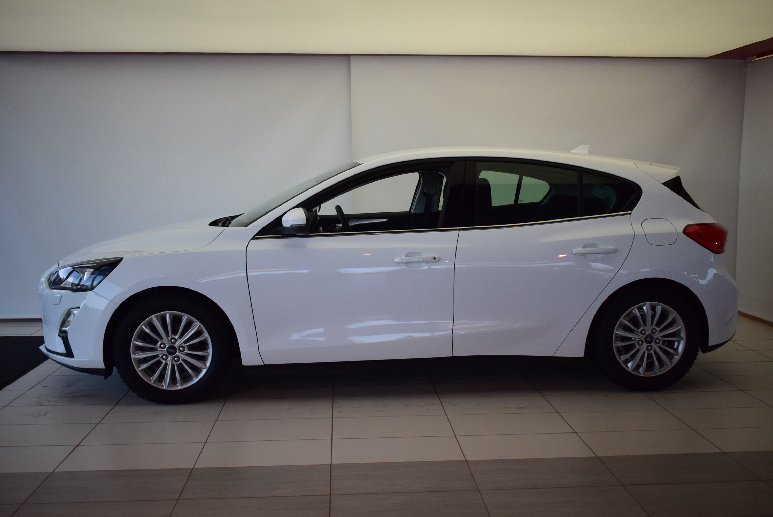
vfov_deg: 40.0
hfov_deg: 57.2
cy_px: 258
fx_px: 709
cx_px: 386
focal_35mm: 33
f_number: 3.8
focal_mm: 22
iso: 1600
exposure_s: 1/1600
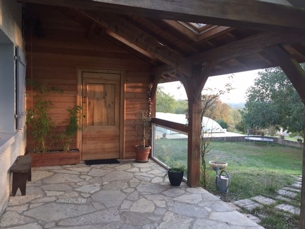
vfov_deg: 48.2
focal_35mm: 29
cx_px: 152
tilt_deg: -0.4
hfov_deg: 61.7
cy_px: 114
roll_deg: -1.2
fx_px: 256
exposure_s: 1/33
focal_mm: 4.15
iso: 32
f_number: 2.2
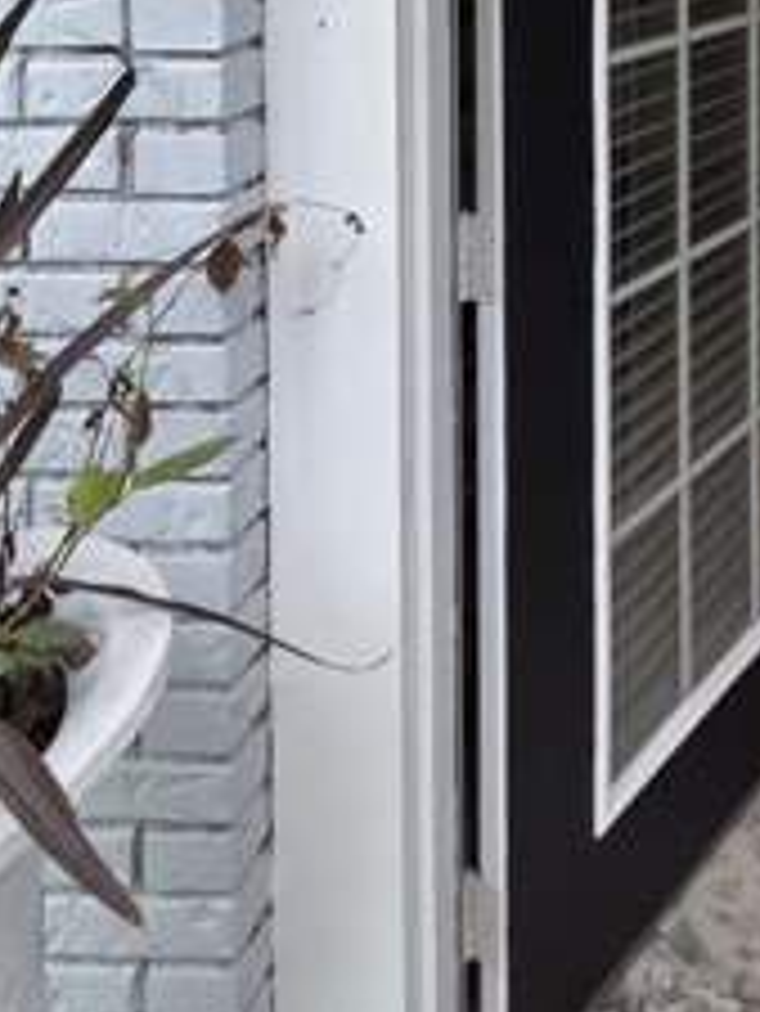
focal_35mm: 37
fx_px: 1082
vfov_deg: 38.1
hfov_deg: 32.6
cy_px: -189
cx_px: 890
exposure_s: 1/288
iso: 40
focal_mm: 2.2
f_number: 1.9
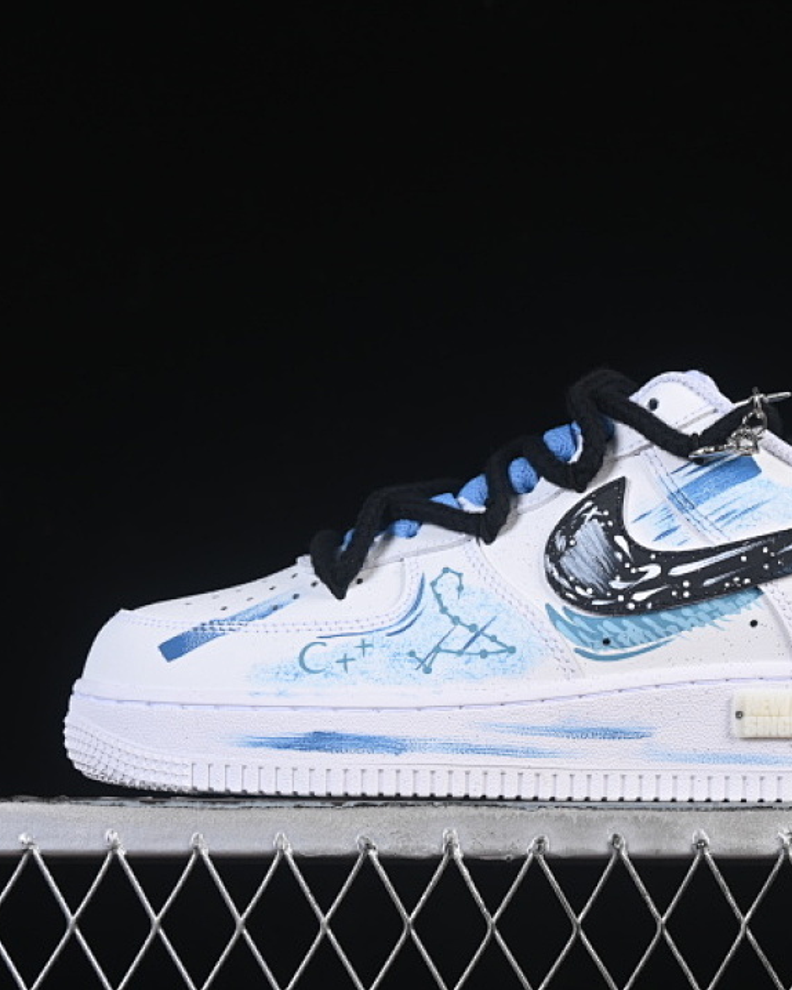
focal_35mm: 106
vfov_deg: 18.1
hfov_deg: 14.5
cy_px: 496
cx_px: 592
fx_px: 3104
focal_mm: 50
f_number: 8
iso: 160
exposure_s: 1/80
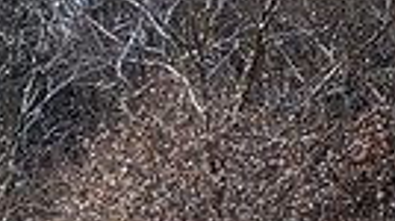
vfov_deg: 3.3
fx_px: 3797
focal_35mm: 363
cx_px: -310
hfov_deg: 5.9
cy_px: 505
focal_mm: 80
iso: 640
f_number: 14
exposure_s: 1/1000
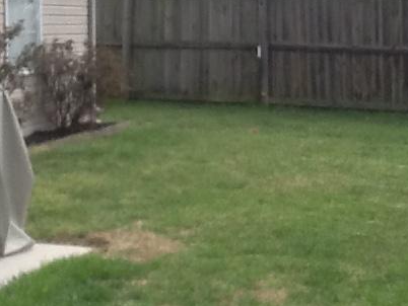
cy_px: 213
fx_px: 1238
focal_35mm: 105
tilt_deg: -9.6
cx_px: 340
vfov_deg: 14.1
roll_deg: -2.8
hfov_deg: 18.5
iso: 40
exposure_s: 1/546
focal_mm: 2.03
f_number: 2.4
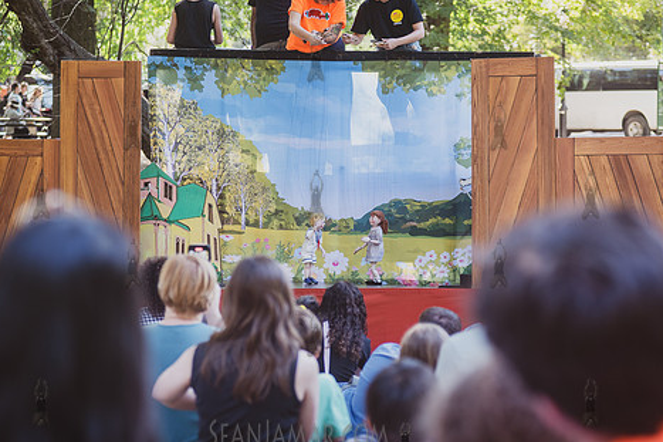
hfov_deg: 18.9
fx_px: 1988
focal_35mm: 108
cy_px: 194
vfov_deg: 12.7
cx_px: 315
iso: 500
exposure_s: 1/320
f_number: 3.5
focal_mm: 86
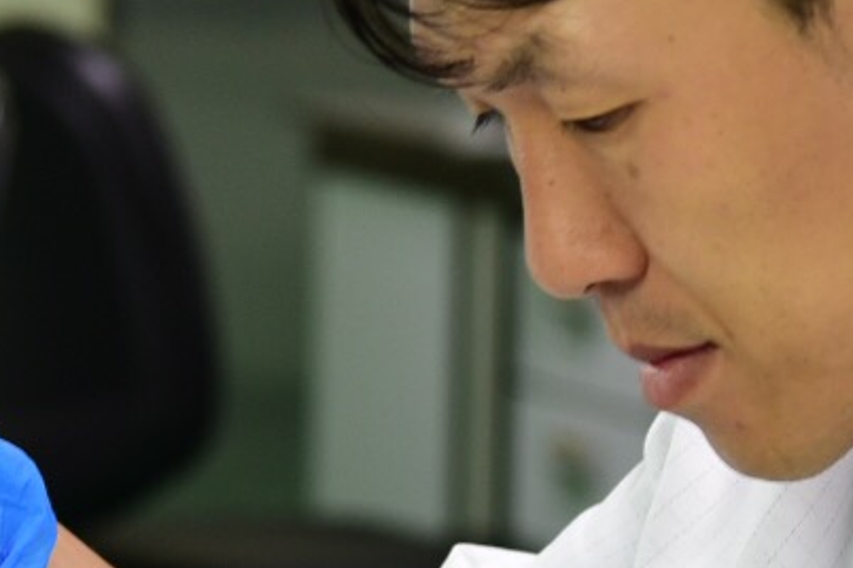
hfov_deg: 7.3
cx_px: 350
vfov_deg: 4.9
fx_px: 6681
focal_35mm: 282
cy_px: 428
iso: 900
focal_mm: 70
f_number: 4
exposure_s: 1/80
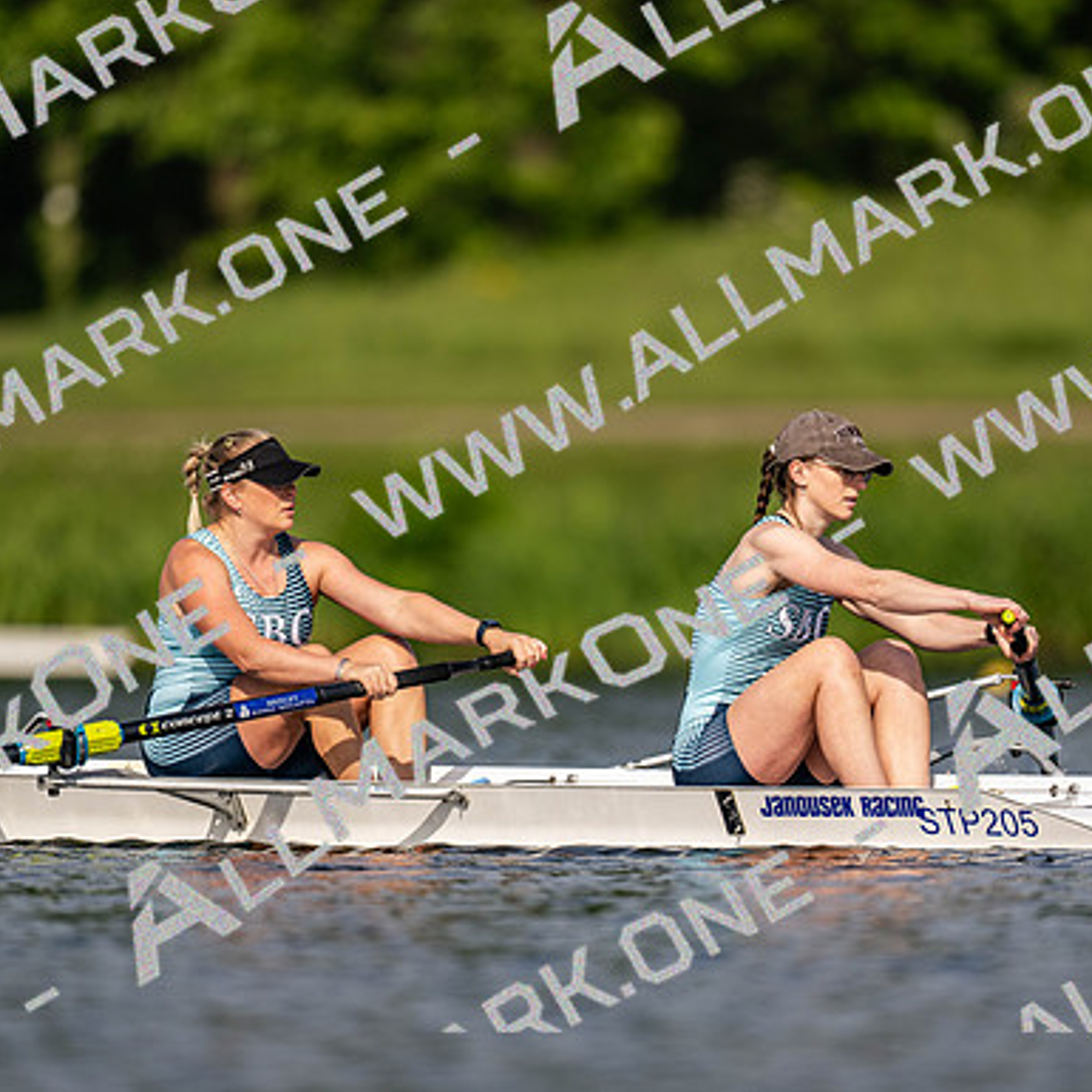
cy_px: 546
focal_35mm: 769
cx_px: 703
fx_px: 27446
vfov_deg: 2.3
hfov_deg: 2.3
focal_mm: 600
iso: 200
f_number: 4
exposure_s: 1/2500
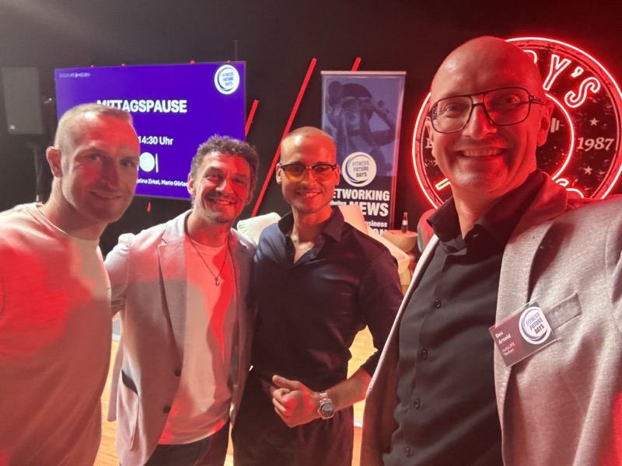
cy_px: 233
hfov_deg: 73.9
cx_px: 311
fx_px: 413
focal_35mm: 23
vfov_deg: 58.9
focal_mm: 2.69
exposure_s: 1/30
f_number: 1.9
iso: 500
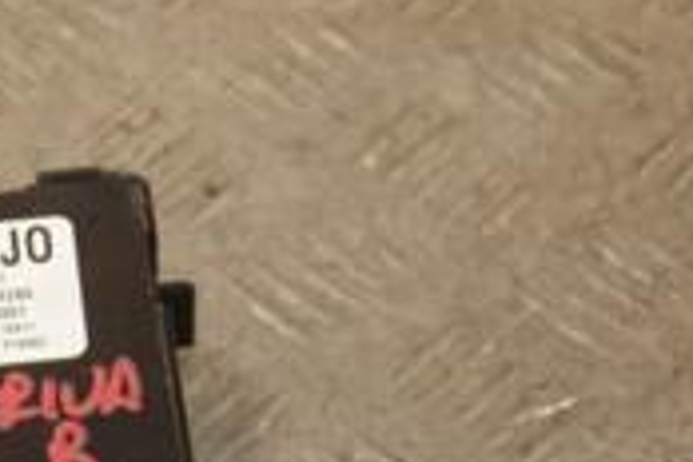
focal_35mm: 176
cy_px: 458
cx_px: -299
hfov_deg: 11.3
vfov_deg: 7.8
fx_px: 3388
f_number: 5
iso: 800
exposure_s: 1/200
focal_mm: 34
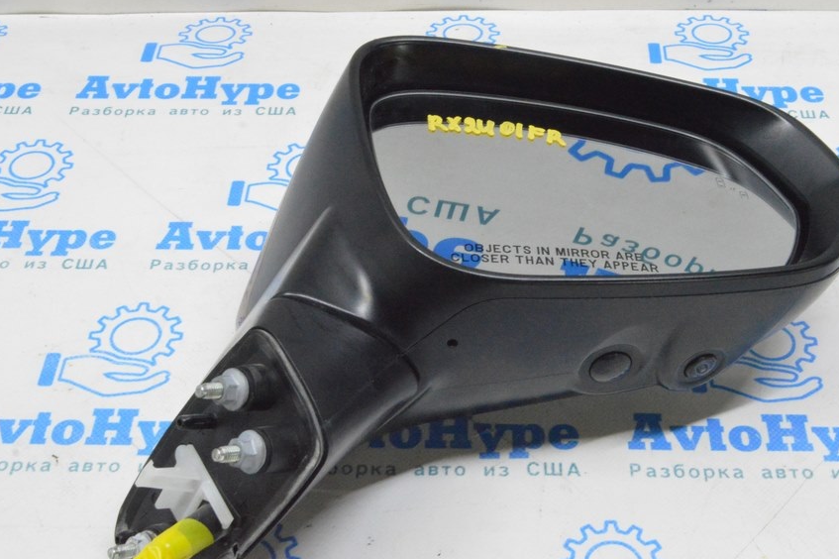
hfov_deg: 34.5
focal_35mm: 58
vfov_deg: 23.3
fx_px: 1351
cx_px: 472
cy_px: 246
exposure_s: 1/20
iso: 6400
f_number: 20
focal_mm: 32
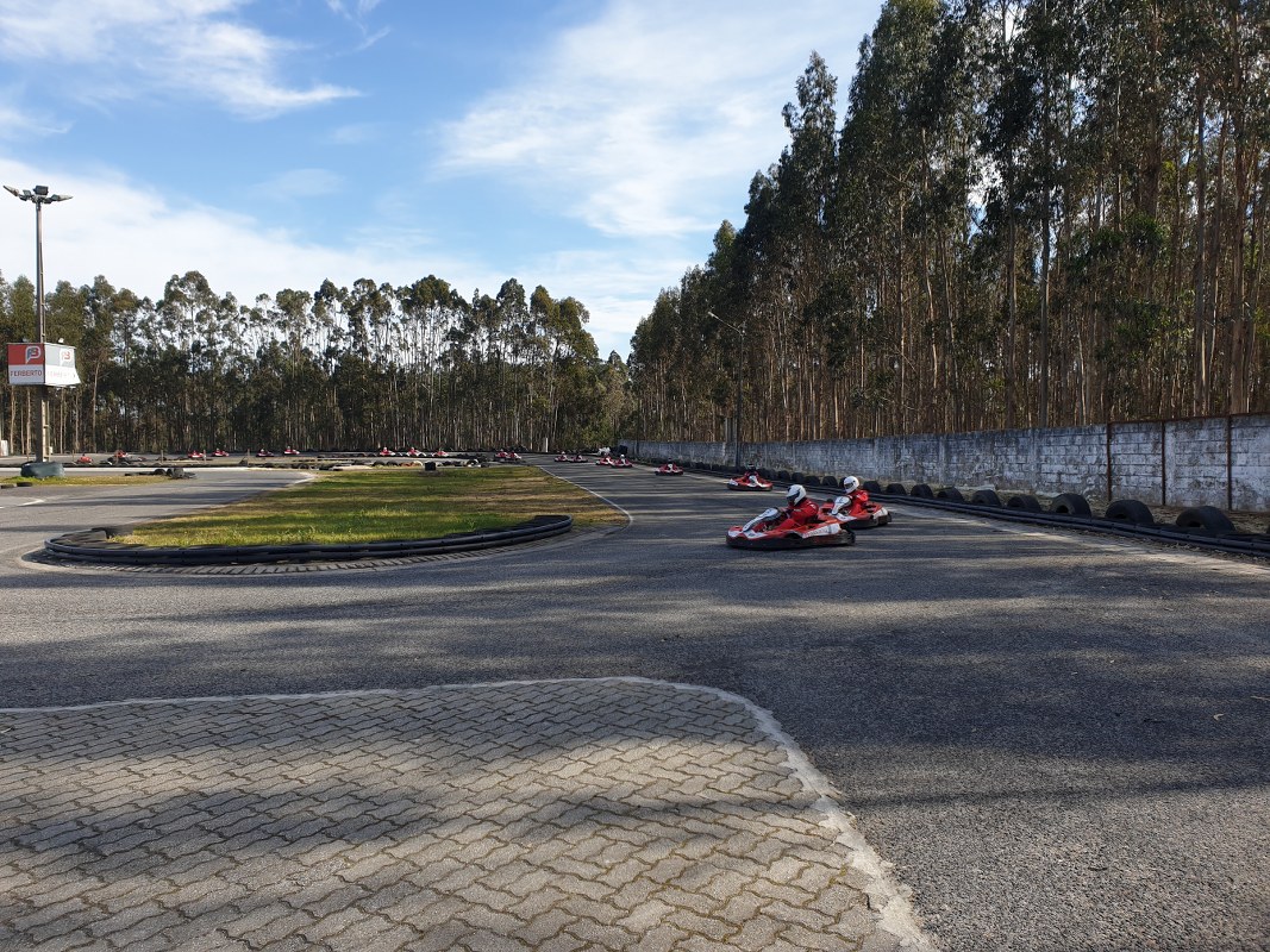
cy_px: 476
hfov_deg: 67.3
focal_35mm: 26
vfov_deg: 53.1
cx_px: 635
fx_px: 954
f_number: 2.4
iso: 50
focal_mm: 4.3
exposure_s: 1/952
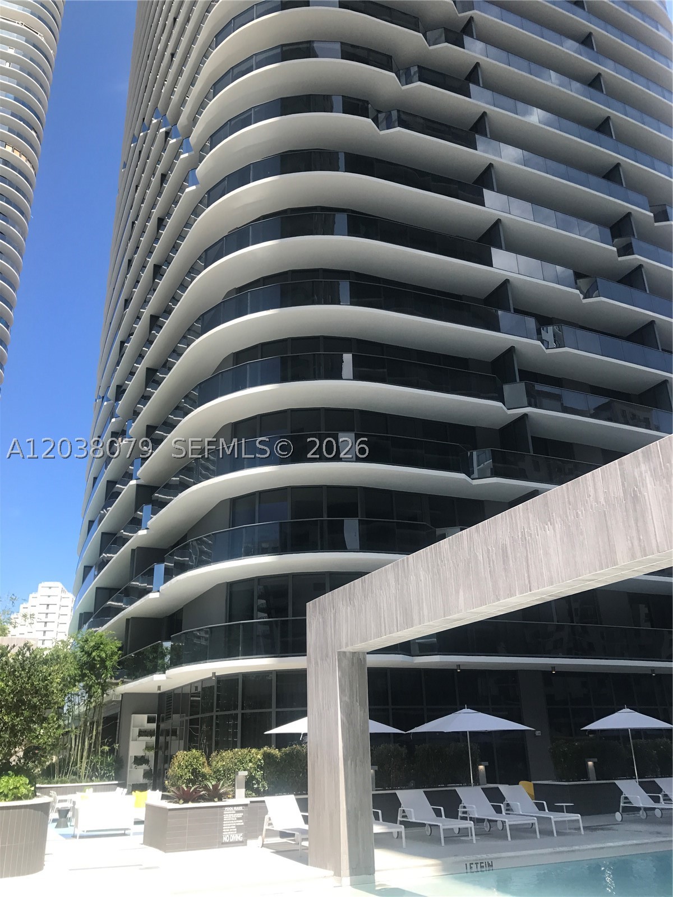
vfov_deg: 63.4
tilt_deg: +23.5
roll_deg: +2.1
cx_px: 336
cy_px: 448
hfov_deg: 49.7
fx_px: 726
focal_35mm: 28
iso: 20
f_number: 1.8
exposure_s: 1/977
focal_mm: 3.99
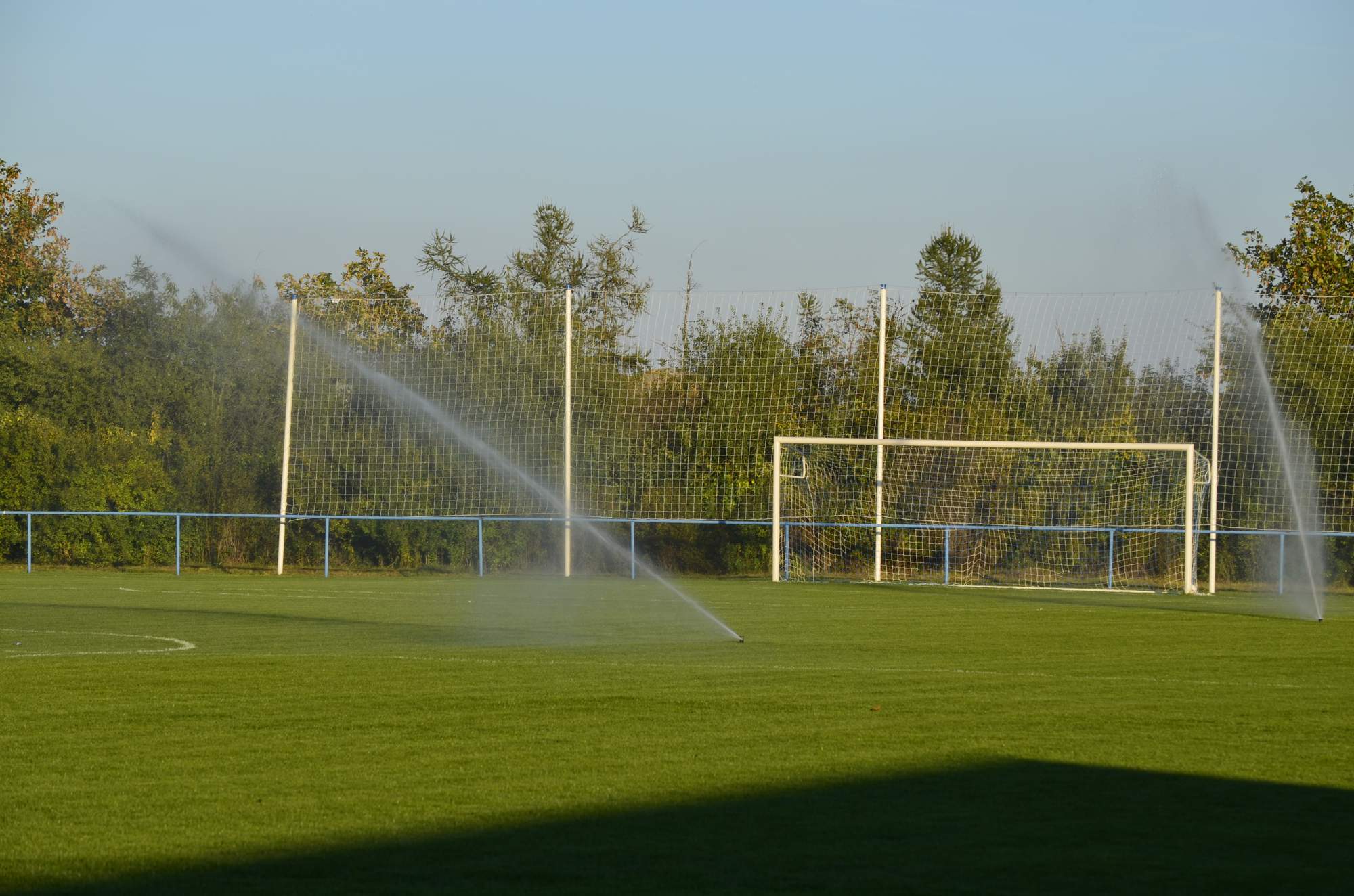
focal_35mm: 174
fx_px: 6530
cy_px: 448
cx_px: 677
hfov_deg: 11.8
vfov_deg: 7.9
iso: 100
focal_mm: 116
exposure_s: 1/320
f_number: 9
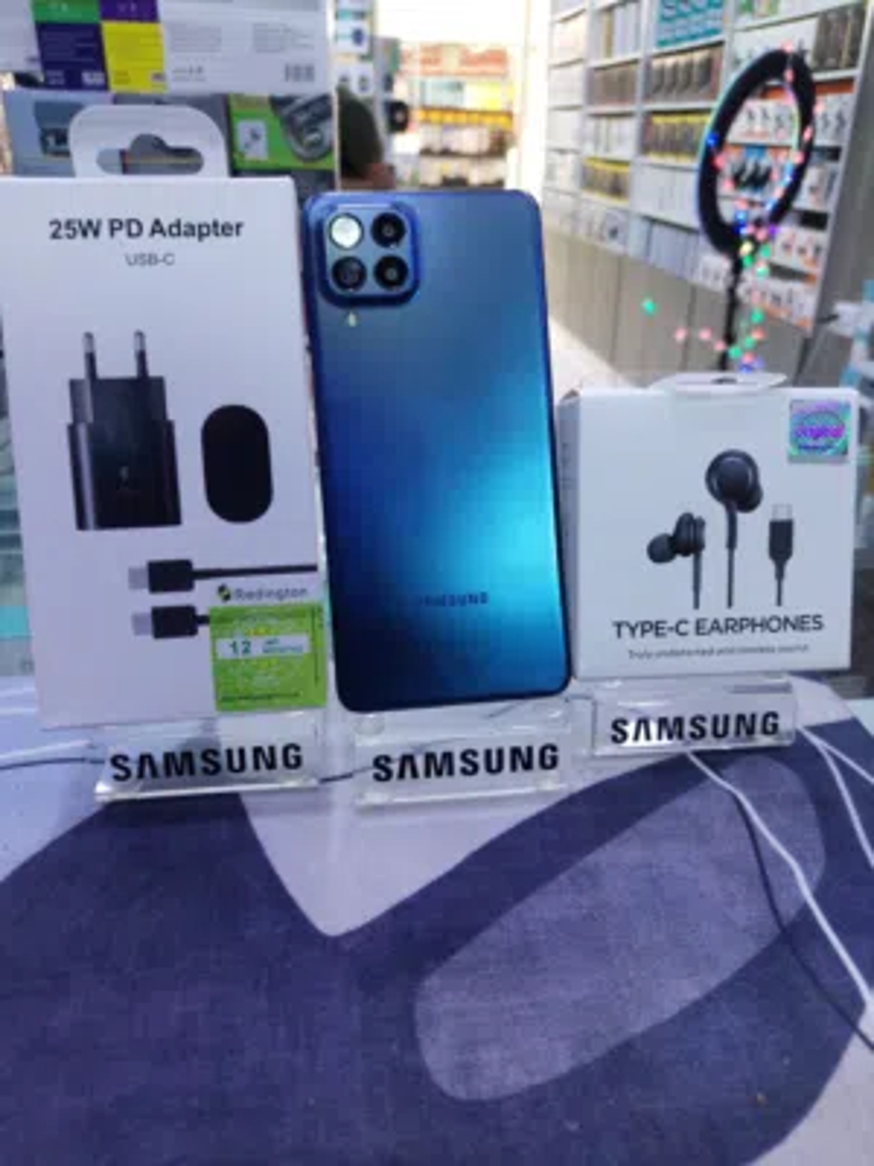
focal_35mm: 25
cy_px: 583
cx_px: 437
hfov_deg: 54.9
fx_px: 842
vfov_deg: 69.4
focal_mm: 5.23
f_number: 1.8
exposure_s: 1/50
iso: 64
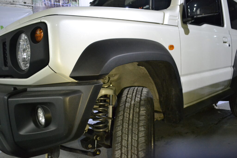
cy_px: 79
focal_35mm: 30
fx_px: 198
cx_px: 118
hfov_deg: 61.9
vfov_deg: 43.6
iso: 3200
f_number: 3.8
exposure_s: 1/20
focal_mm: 20
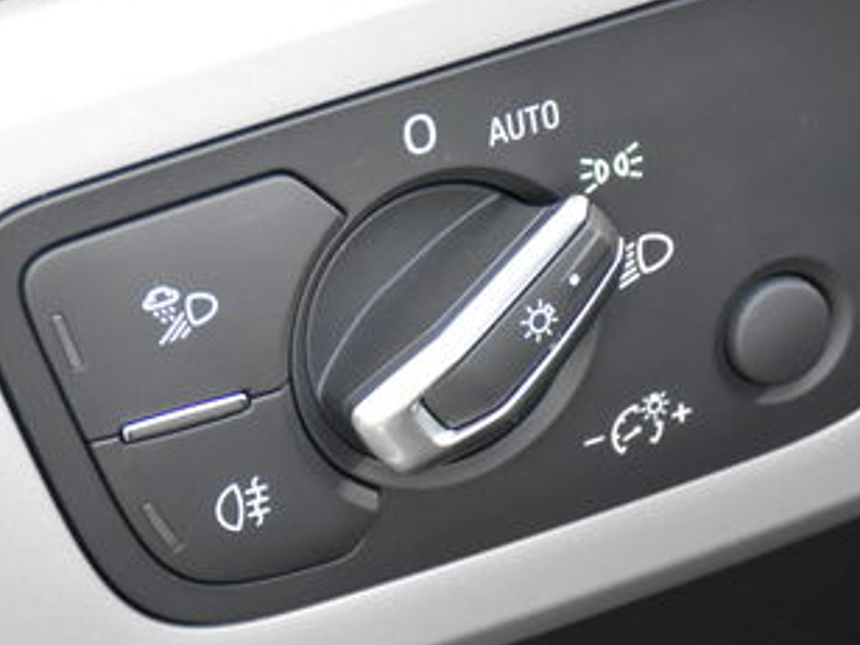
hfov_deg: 6.0
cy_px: 267
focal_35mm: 328
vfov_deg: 4.5
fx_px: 8149
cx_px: 475
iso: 2800
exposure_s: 1/125
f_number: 5
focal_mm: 70
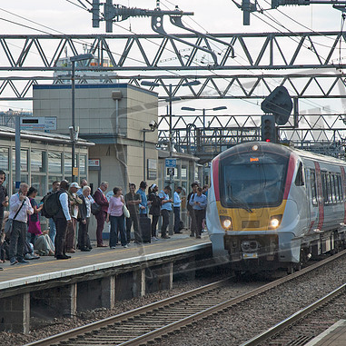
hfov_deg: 14.5
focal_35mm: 120
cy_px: 173
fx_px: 1357
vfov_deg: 14.5
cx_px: 242
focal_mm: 62
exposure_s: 1/500
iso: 400
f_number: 5.6
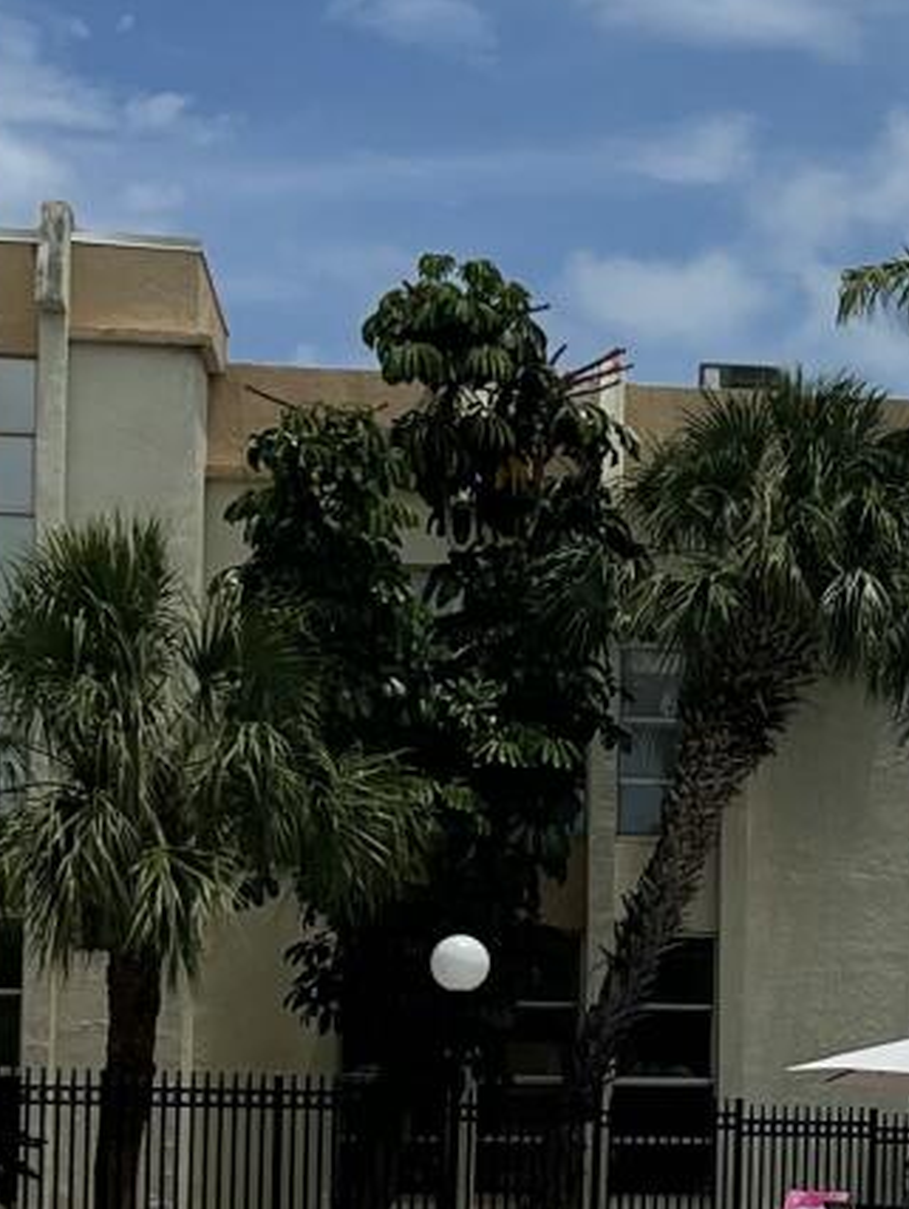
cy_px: 949
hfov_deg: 11.9
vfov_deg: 16.7
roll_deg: +0.8
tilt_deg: +2.9
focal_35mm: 117
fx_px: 4090
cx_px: 1538
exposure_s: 1/10000
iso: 32
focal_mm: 5.1
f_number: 1.6
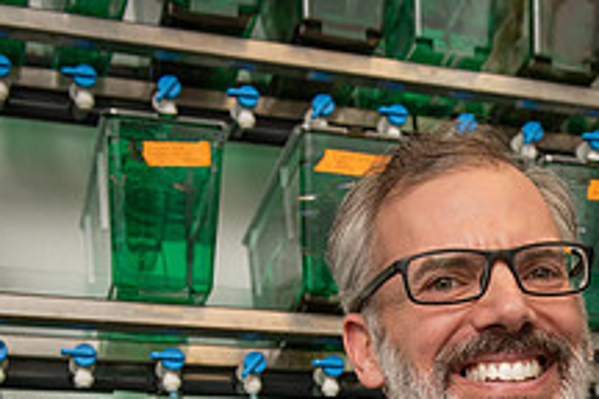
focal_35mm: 86
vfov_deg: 15.2
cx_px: 544
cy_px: 508
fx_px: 1431
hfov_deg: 23.0
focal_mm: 32
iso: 160
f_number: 4.5
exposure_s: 1/125
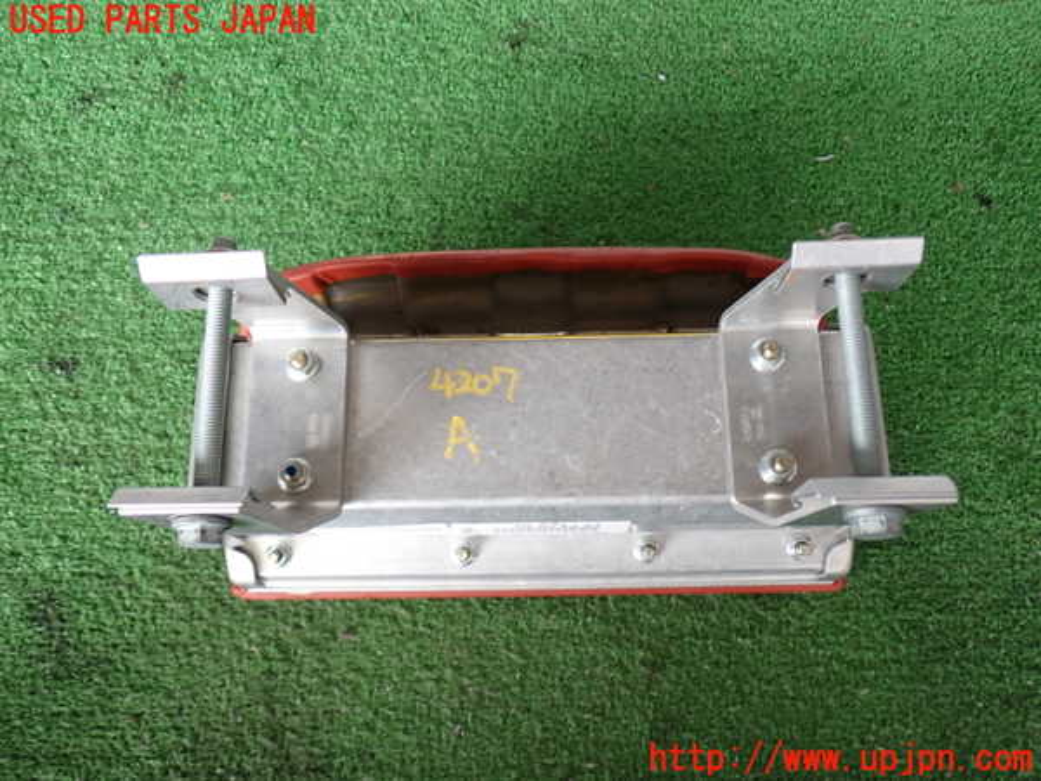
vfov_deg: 44.2
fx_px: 962
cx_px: 520
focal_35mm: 32
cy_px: 390
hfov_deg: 56.8
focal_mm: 5.79
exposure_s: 1/60
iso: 100
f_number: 2.4
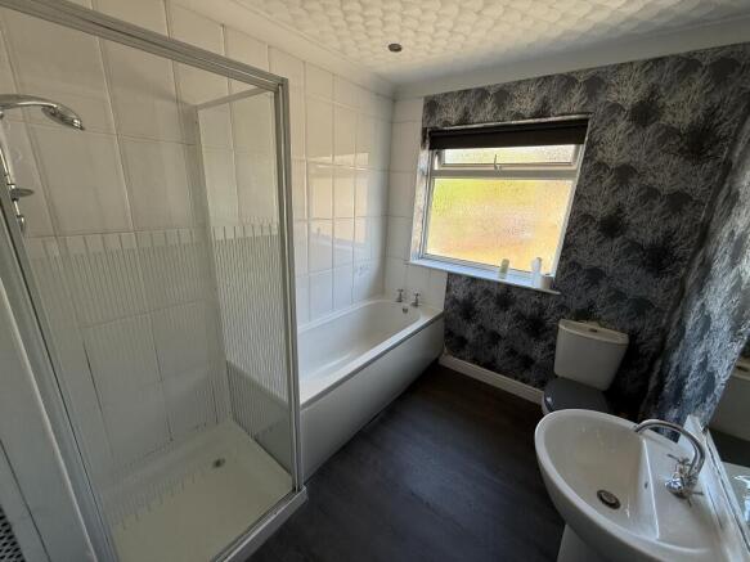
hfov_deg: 102.1
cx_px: 375
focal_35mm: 14
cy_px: 281
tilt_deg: -18.3
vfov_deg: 85.7
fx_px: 303
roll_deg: -2.5
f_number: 2.2
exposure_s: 1/122
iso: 64
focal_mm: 2.22
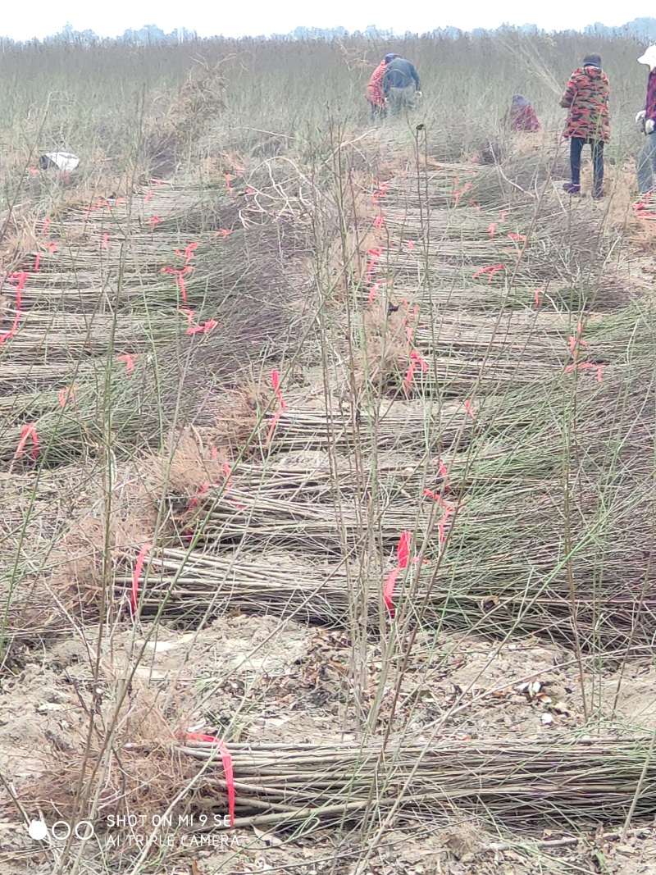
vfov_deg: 36.8
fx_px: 1314
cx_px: 328
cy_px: 438
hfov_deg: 28.0
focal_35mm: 52
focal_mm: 5.55
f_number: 2.4
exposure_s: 1/100
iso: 269
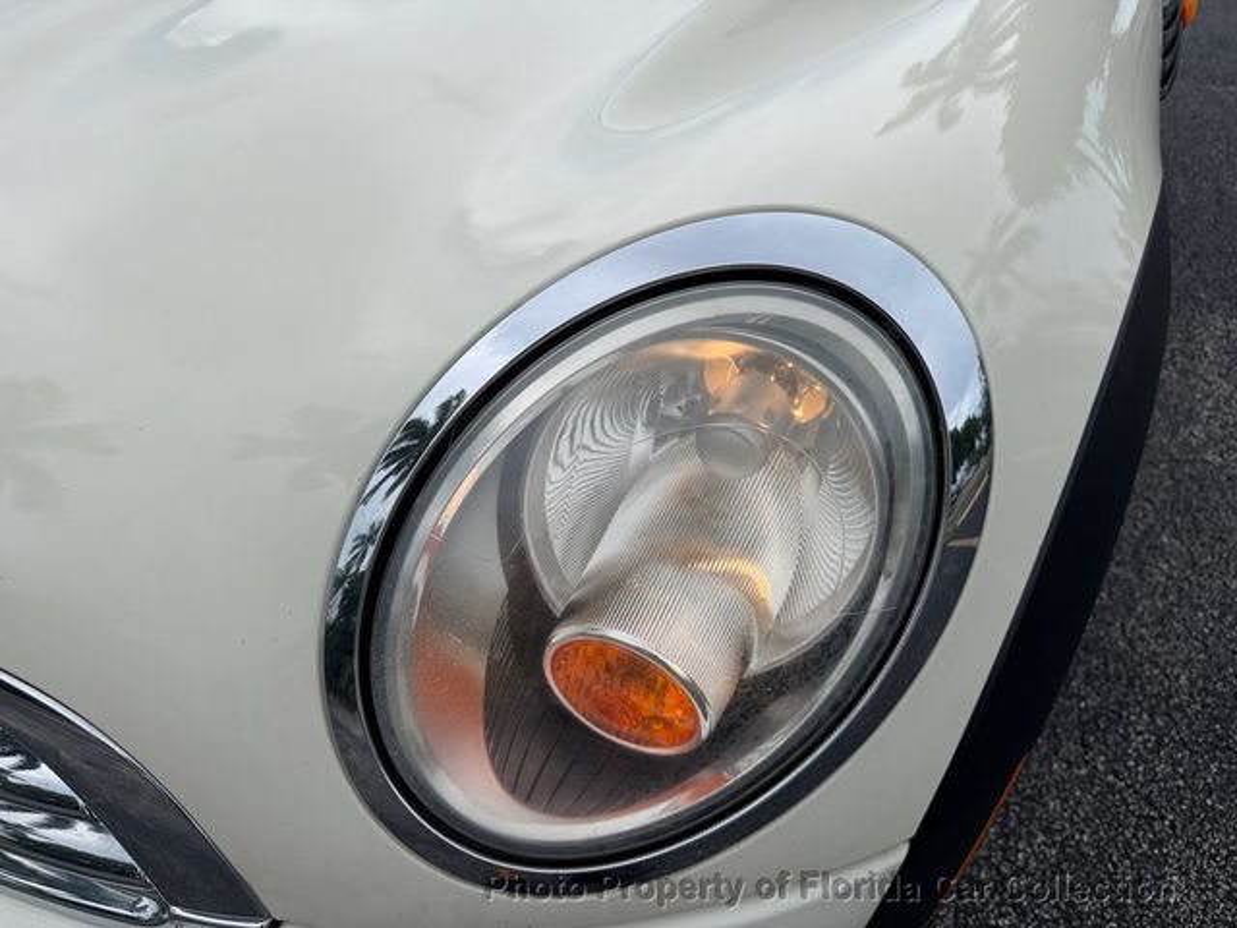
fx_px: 858
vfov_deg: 56.8
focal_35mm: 24
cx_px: 618
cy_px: 464
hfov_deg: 71.6
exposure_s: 1/3425
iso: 80
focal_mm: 6.76
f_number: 1.78
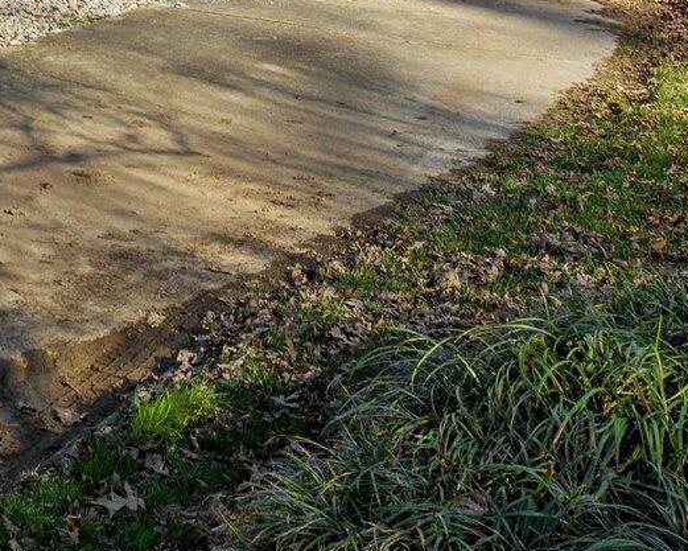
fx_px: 1874
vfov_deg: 15.3
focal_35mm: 92
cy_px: -312
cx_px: -466
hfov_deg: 17.7
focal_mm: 12.29
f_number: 2.8
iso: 120
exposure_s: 1/1000
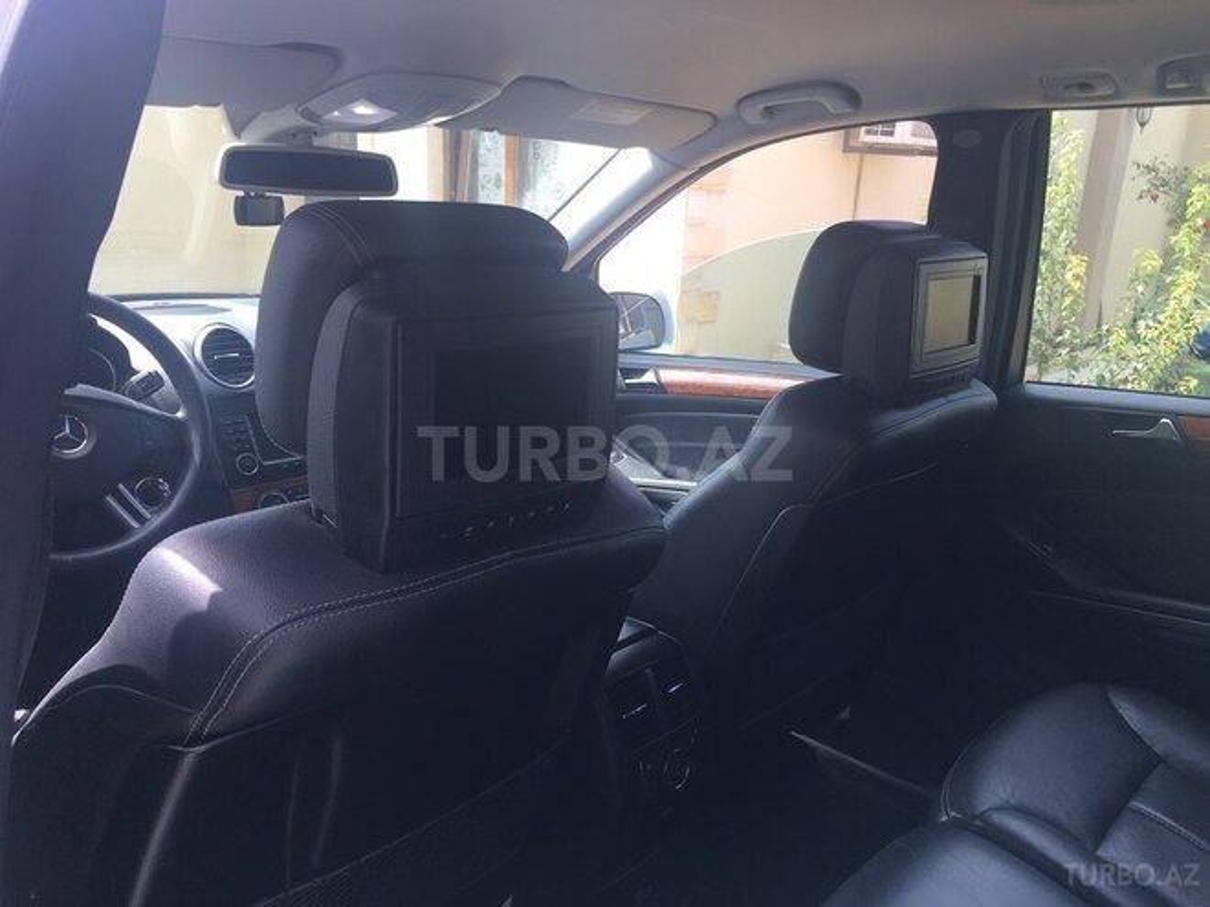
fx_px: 1014
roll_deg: -2.2
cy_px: 454
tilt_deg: -15.2
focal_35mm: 29
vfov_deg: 48.2
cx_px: 605
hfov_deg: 61.7
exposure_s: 1/212
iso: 25
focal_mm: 4.15
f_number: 2.2
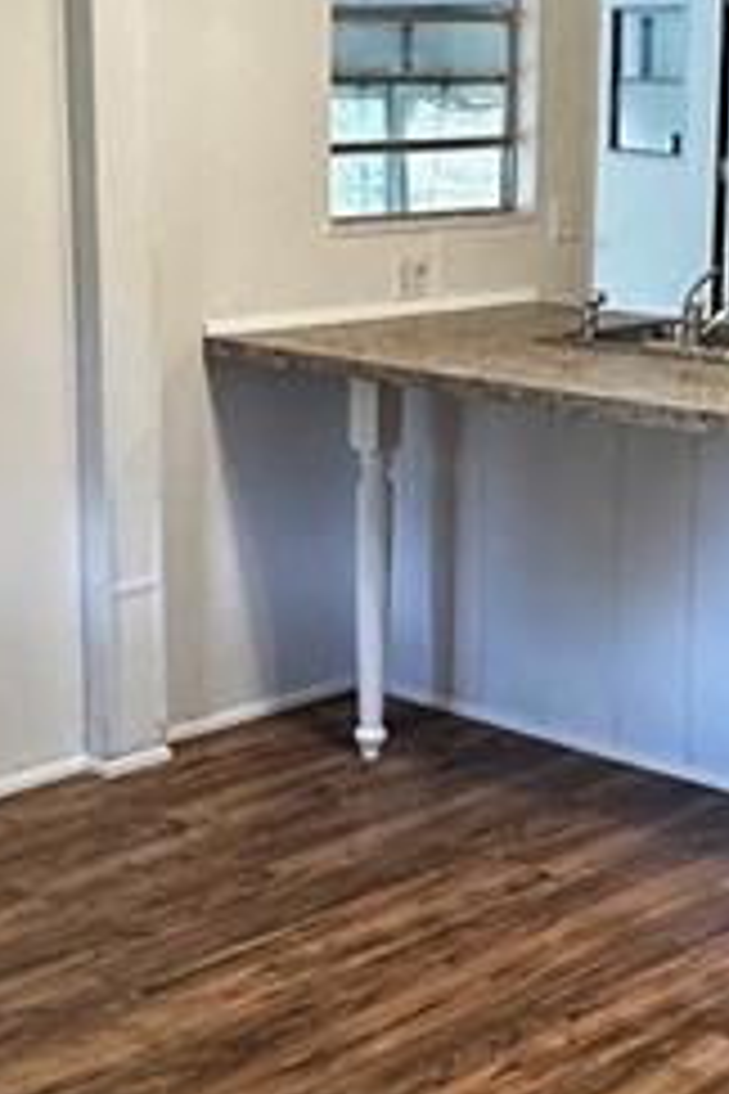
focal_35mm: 72
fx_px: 2187
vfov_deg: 28.0
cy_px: 464
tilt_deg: -9.9
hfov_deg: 18.9
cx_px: 464
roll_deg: +0.0
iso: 400
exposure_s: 1/60
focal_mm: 2.22
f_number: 2.2
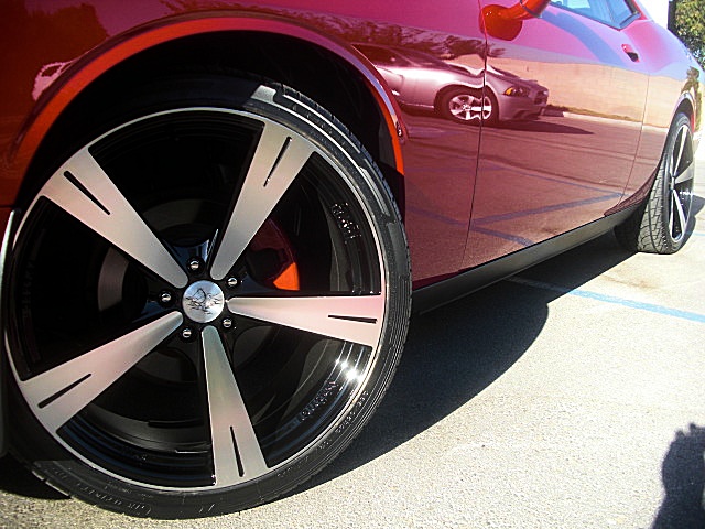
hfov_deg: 51.4
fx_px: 733
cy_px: 264
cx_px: 352
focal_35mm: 36
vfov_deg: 39.7
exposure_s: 1/200
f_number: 2.8
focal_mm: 6.3
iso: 50
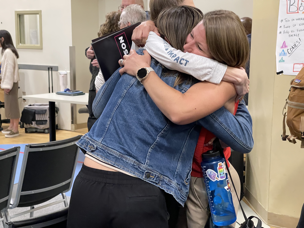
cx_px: 152
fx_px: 562
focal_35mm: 64
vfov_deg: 22.9
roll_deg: +1.2
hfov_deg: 30.3
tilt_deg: -6.2
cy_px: 114
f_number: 2.2
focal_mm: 7.5
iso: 400
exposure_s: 1/60
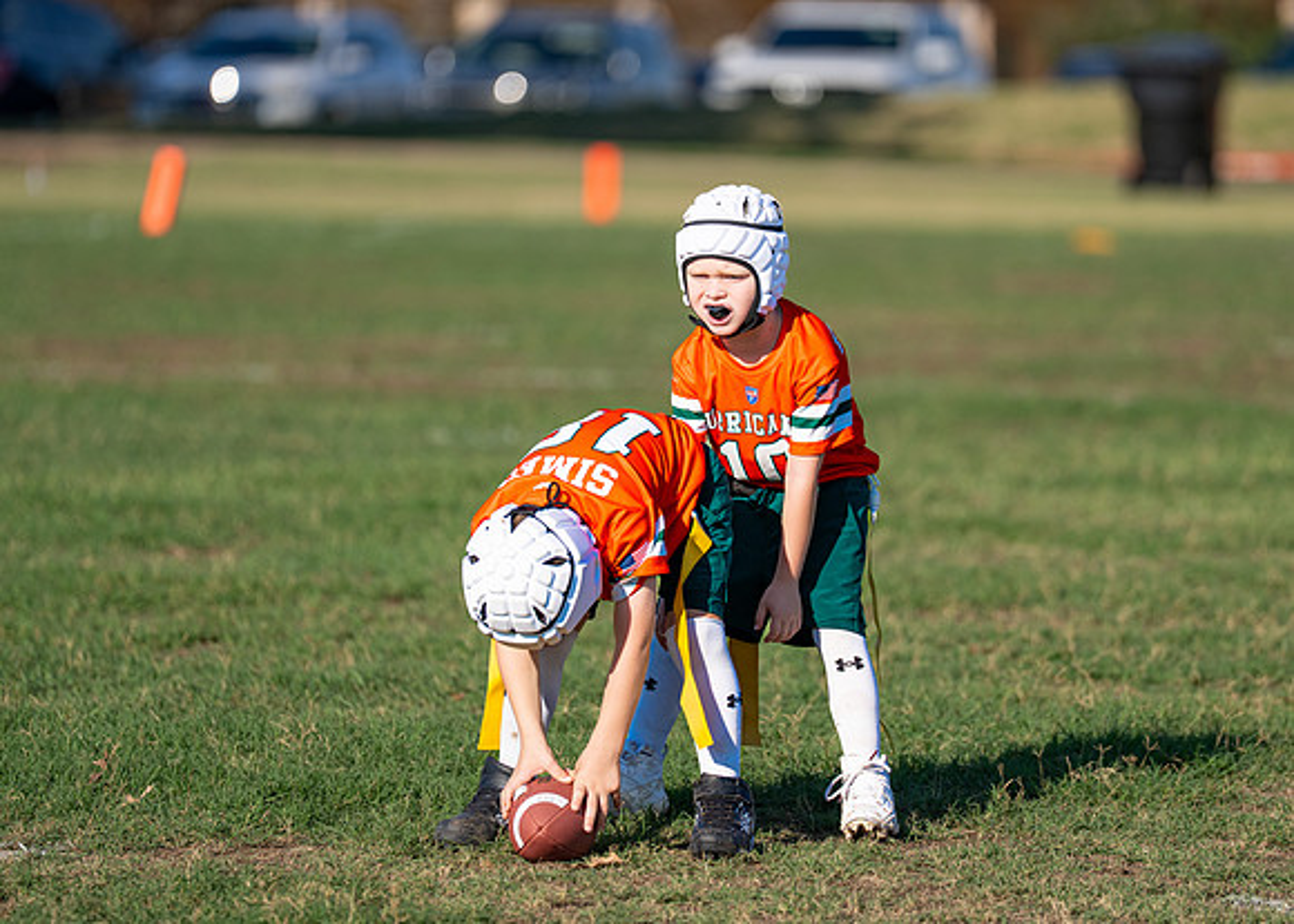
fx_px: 10536
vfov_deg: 5.0
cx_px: 721
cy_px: 375
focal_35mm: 287
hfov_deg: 7.0
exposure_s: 1/4000
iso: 160
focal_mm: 200
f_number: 2.8
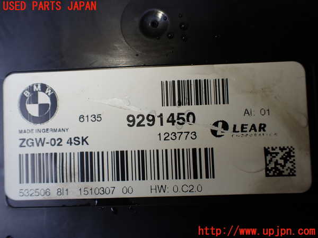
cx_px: 159
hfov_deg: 60.0
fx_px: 276
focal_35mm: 30
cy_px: 119
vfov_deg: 46.8
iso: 100
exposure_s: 1/160
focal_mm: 5.4
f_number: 3.2
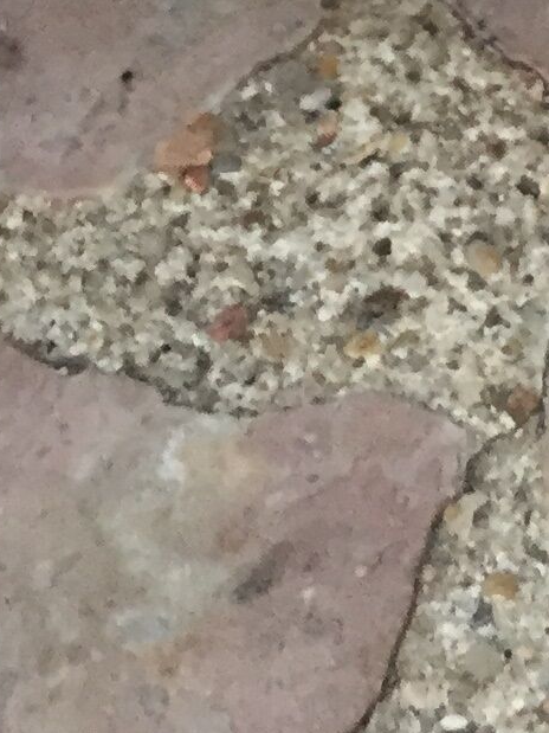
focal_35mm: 153
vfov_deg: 11.1
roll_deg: -2.2
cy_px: -950
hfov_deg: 9.1
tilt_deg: -32.6
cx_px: 1129
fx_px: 3236
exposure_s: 1/30
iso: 80
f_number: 2.2
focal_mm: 4.15
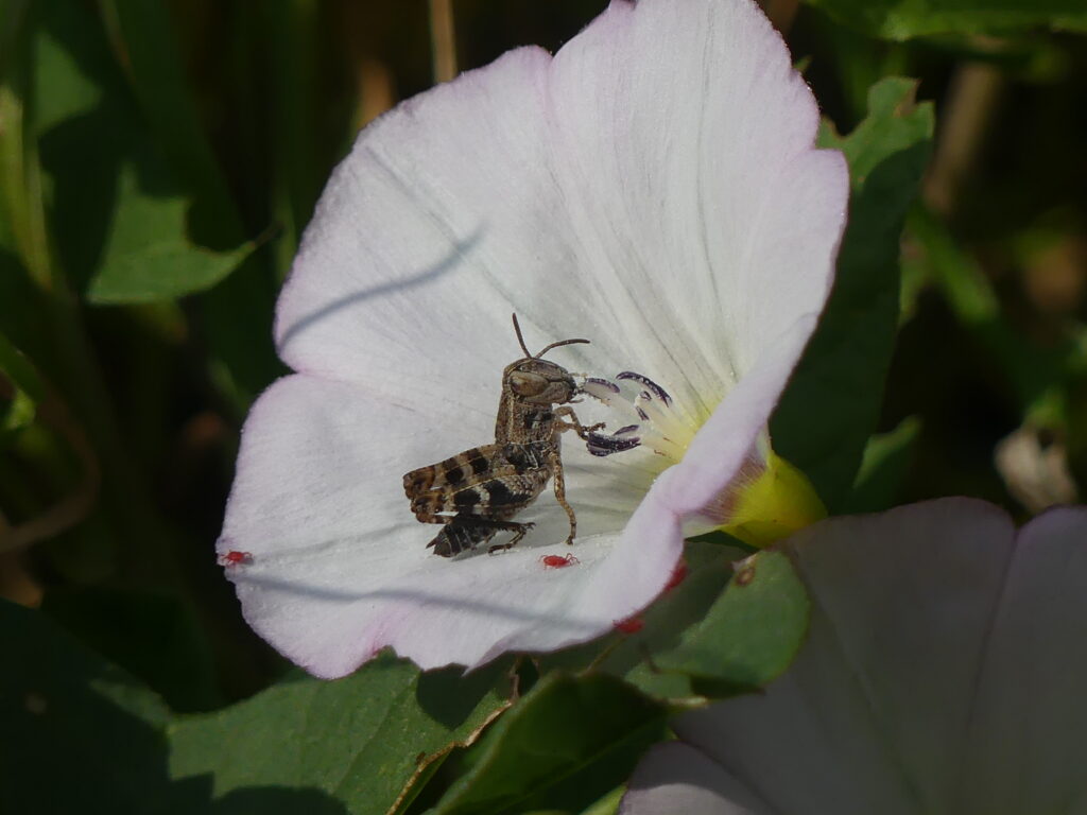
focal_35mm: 1200
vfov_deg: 1.2
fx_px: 37682
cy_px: 408
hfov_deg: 1.7
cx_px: 544
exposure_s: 1/2000
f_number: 4
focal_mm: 108
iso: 100
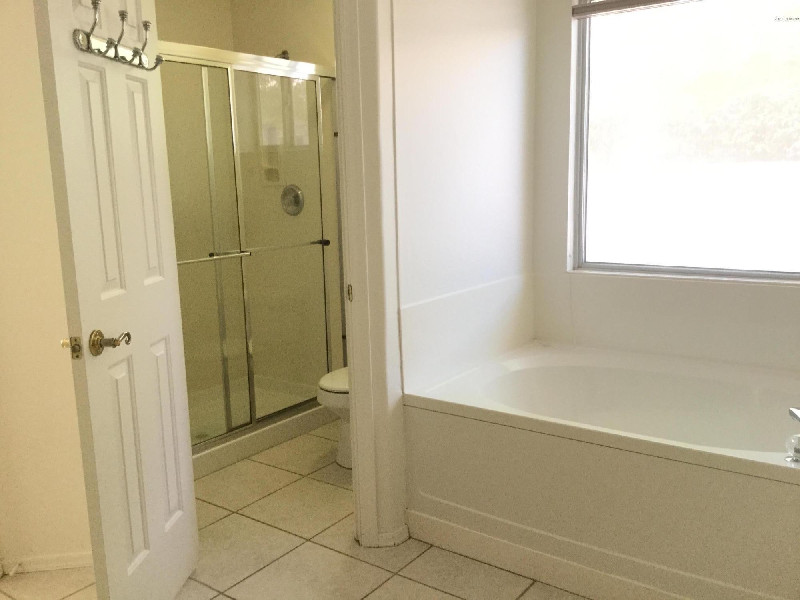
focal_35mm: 31
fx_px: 716
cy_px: 300
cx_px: 400
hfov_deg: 58.4
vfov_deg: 45.4
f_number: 2.4
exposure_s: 1/30
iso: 100
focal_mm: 3.3
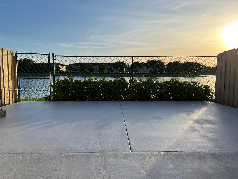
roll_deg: +0.6
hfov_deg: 67.3
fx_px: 179
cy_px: 90
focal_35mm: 26
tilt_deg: -7.2
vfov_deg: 53.1
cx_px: 119
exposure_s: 1/4115
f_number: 1.5
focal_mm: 5.7
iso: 50
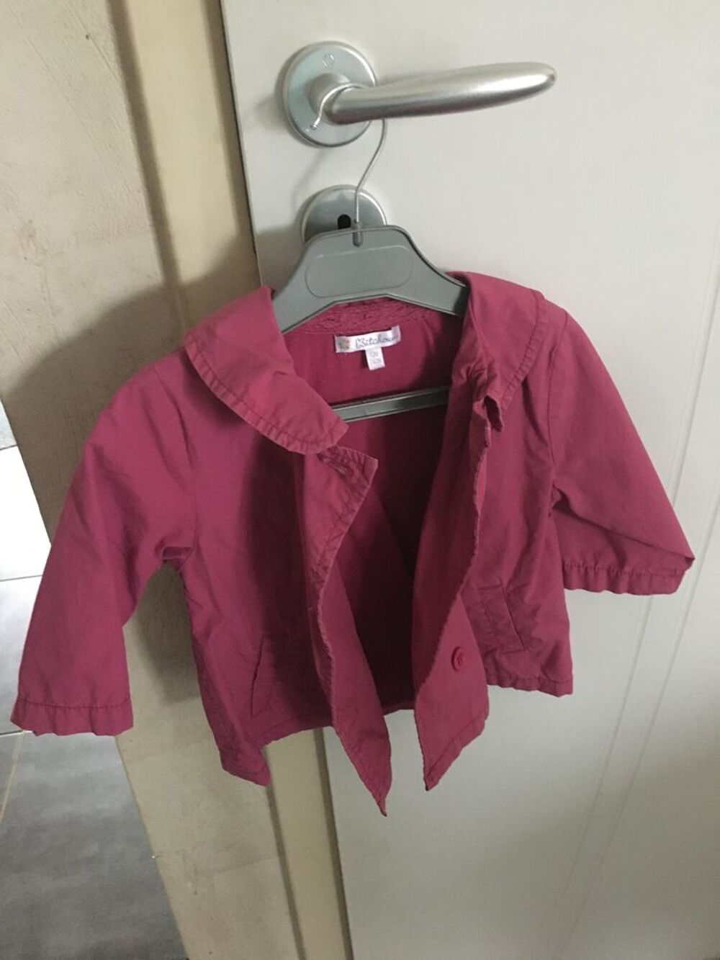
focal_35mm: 29
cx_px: 360
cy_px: 480
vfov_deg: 61.7
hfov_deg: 48.2
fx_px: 804
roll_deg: +5.1
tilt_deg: -31.4
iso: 500
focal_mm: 4.15
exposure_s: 1/17
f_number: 2.2
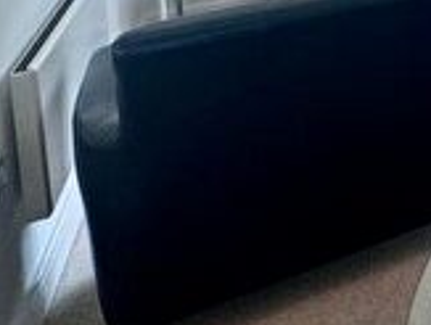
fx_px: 749
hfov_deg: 21.5
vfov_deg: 20.2
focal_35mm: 60
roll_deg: +0.5
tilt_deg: -5.3
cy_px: -197
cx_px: 769
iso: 125
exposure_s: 1/100
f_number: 2.2
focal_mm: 2.22
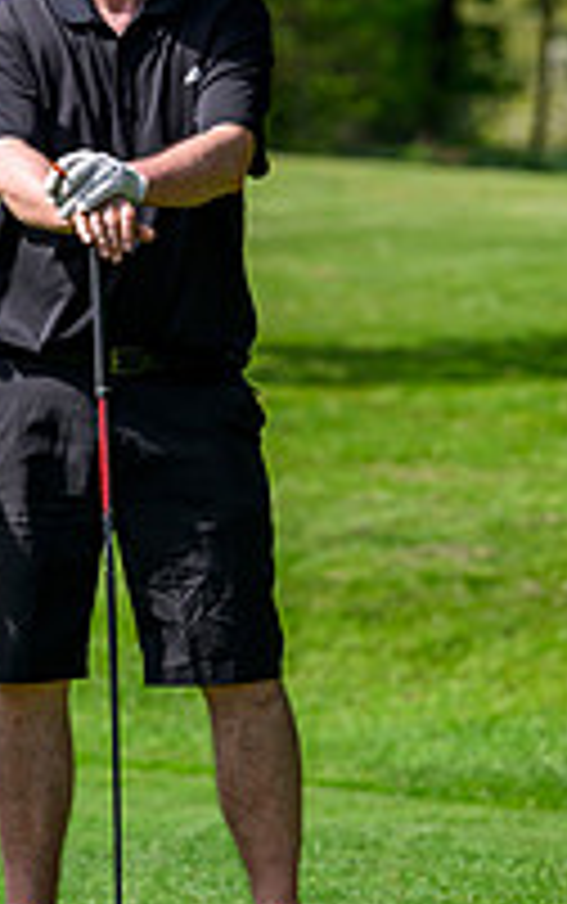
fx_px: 9424
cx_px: -567
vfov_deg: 5.5
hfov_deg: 3.4
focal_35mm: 382
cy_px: 290
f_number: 4
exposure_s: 1/3200
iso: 500
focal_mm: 130
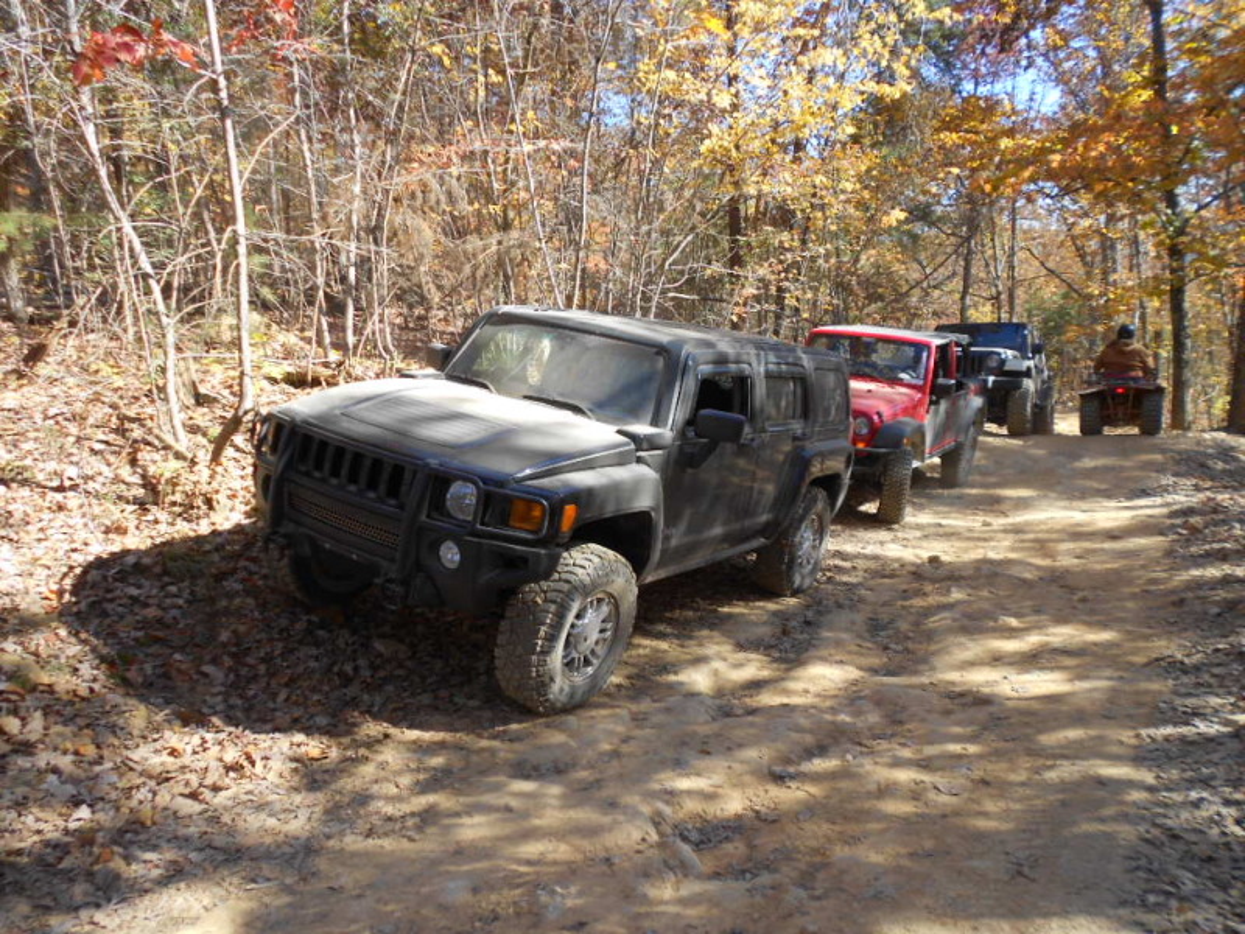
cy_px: 467
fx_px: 935
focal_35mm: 26
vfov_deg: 53.1
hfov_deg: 67.3
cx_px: 622
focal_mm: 4.6
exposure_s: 1/200
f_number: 3.2
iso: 80
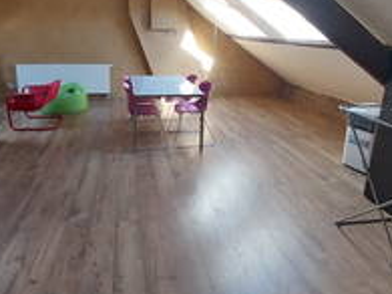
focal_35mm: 24
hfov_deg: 71.3
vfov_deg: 55.5
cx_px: 169
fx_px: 272
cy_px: 97
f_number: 2.2
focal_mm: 1.13
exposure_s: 1/50
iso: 64
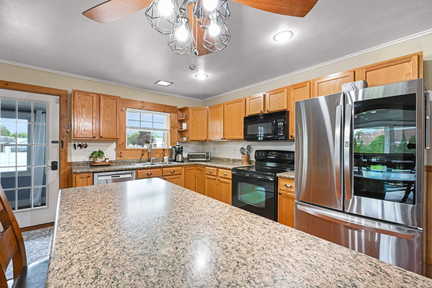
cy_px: 146
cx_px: 206
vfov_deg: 77.3
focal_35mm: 15
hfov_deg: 100.3
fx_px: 180
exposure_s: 1/40
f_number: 14
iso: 4000
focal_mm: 14
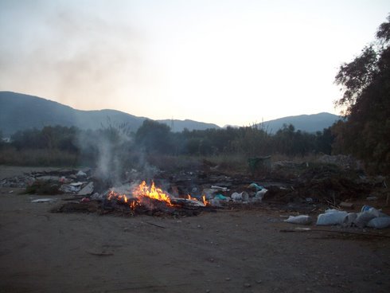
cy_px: 146
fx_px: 417
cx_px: 195
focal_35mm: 37
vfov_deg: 38.7
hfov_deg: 50.1
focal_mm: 6.2
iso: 80
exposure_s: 1/174
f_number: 2.8
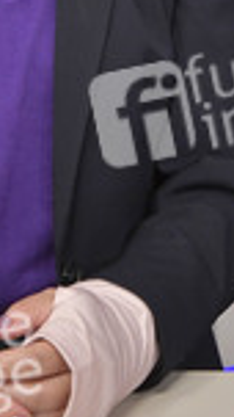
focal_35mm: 100
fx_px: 1102
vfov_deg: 20.4
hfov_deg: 11.9
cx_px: -19
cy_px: -36
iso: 2500
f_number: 6.3
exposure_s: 1/200
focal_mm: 36
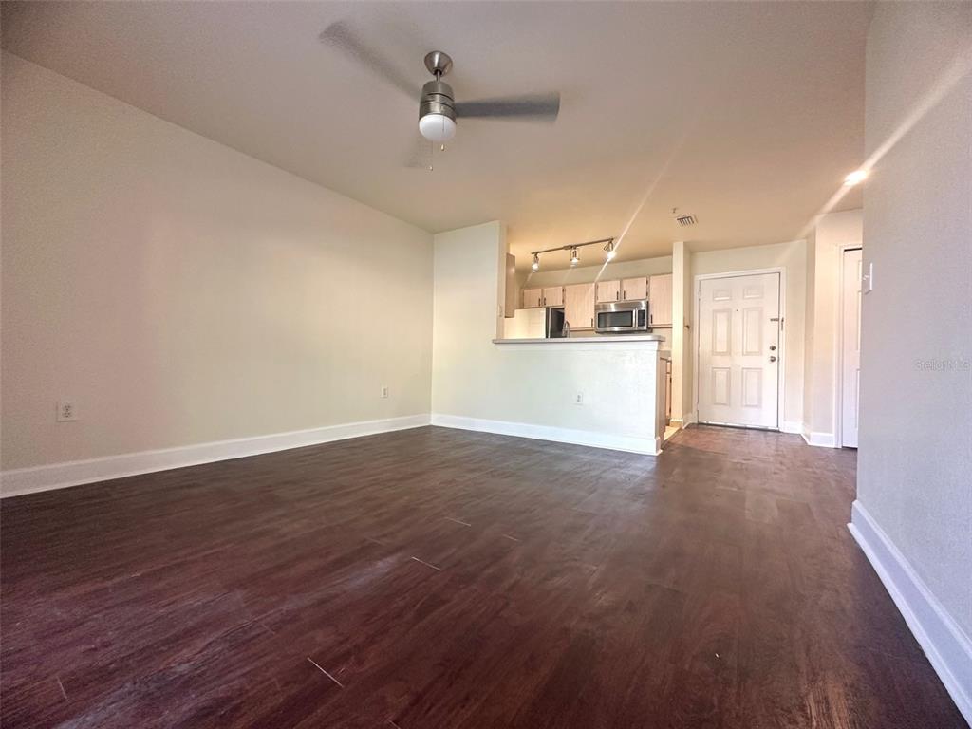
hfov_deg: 102.1
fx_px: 393
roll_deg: -1.1
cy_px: 364
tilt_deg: -0.6
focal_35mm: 14
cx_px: 486
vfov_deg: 85.7
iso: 200
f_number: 2.2
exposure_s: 1/60
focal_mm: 2.22
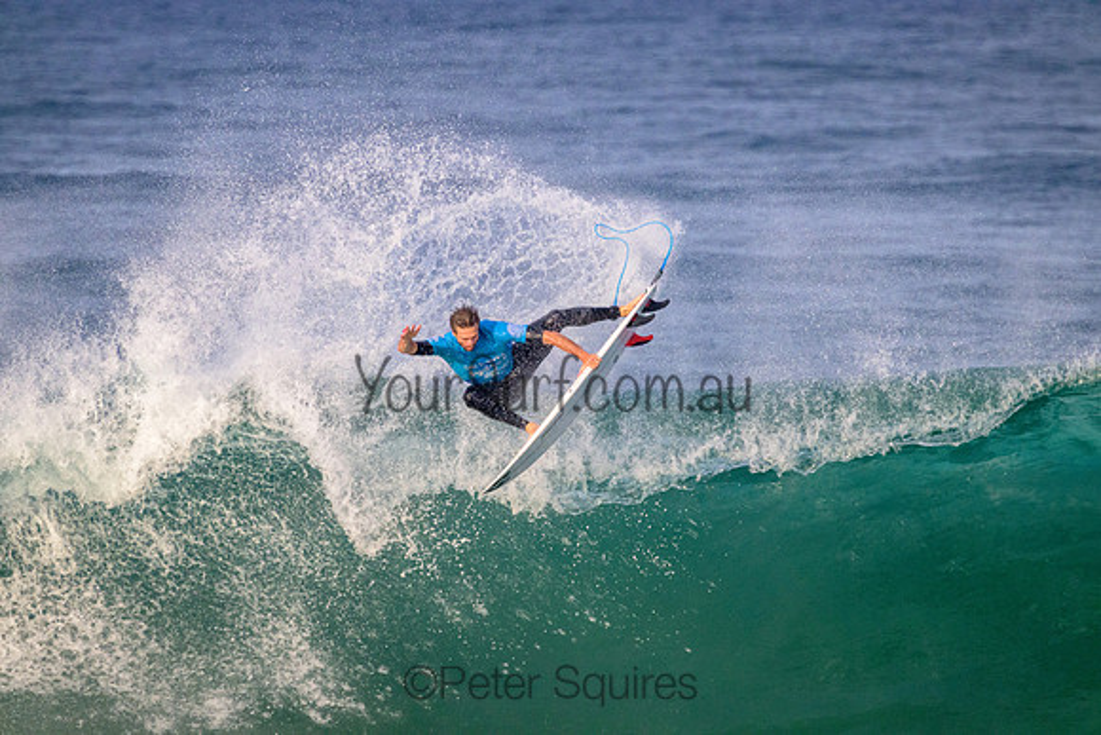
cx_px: 550
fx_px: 24471
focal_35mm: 800
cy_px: 368
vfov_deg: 1.7
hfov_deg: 2.6
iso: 2800
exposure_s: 1/2000
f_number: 11
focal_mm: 800
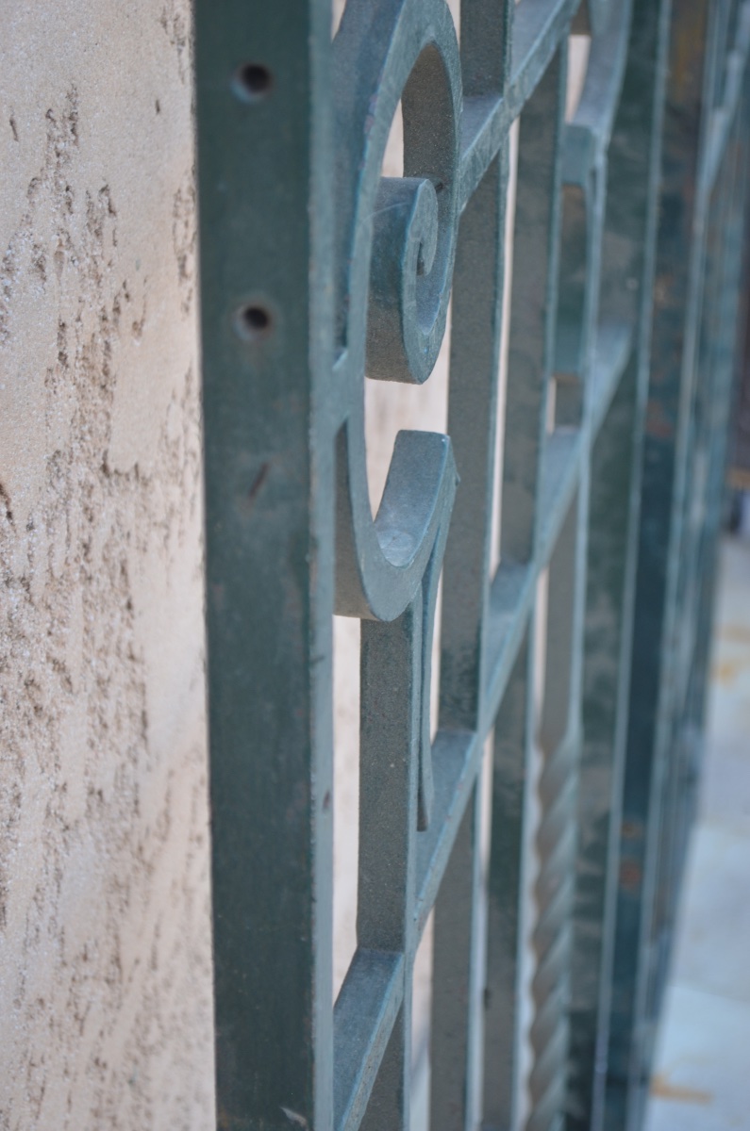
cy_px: 566
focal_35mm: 82
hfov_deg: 16.5
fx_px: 2589
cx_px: 375
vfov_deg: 24.7
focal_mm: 55
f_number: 5.6
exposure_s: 1/60
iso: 220
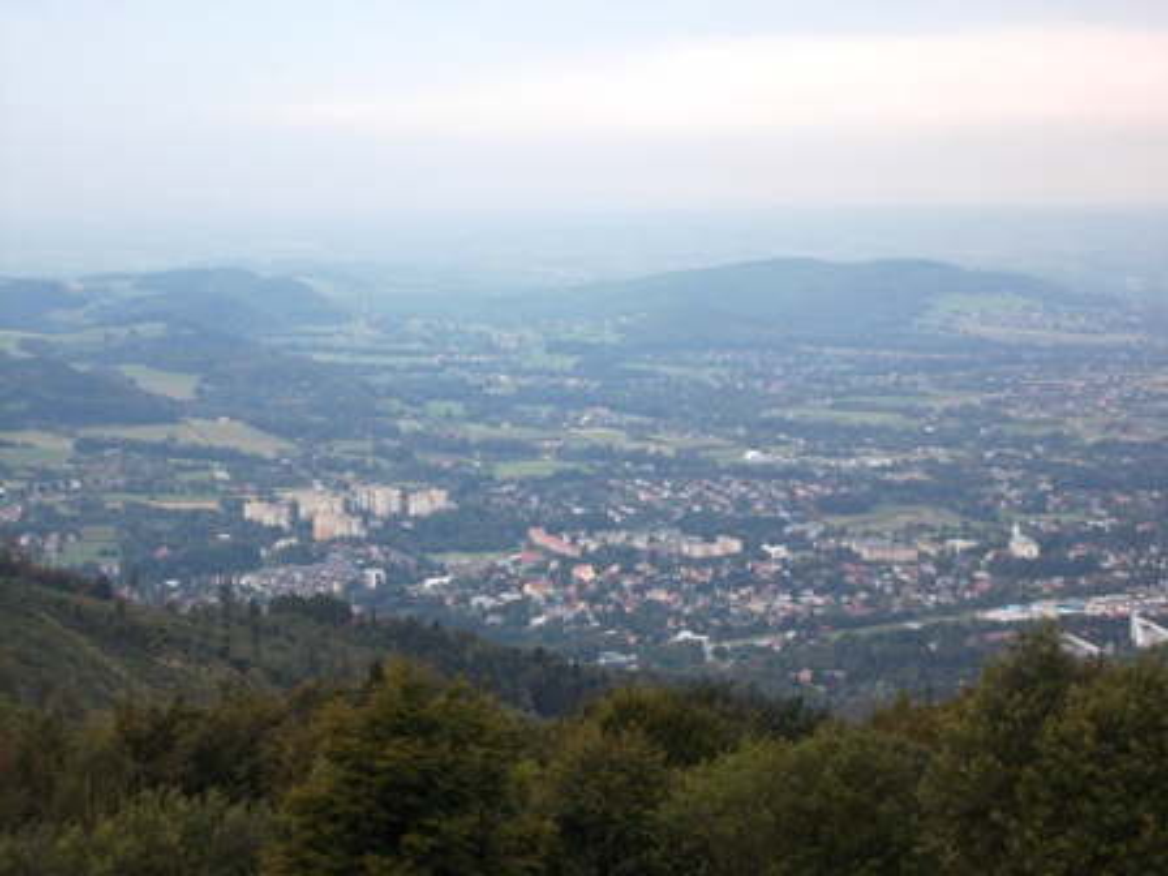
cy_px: 438
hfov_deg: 22.8
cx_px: 584
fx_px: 2902
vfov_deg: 17.2
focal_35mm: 86
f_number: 6.3
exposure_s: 1/125
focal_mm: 15.4
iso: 80
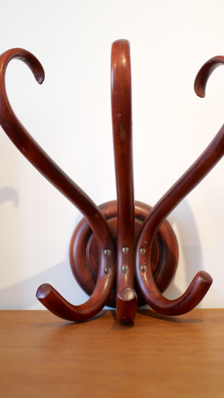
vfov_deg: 37.8
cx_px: 124
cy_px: 200
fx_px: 581
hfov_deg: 21.8
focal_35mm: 55
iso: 200
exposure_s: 1/60
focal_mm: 25
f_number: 1.7
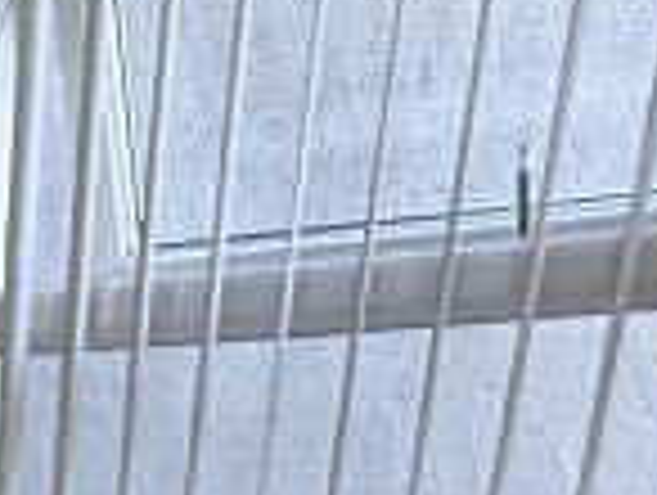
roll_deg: +0.8
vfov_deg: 11.3
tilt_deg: -25.7
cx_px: -356
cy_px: 1336
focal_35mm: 98
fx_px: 1863
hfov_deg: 17.7
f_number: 2.2
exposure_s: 1/100
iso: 250
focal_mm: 2.22
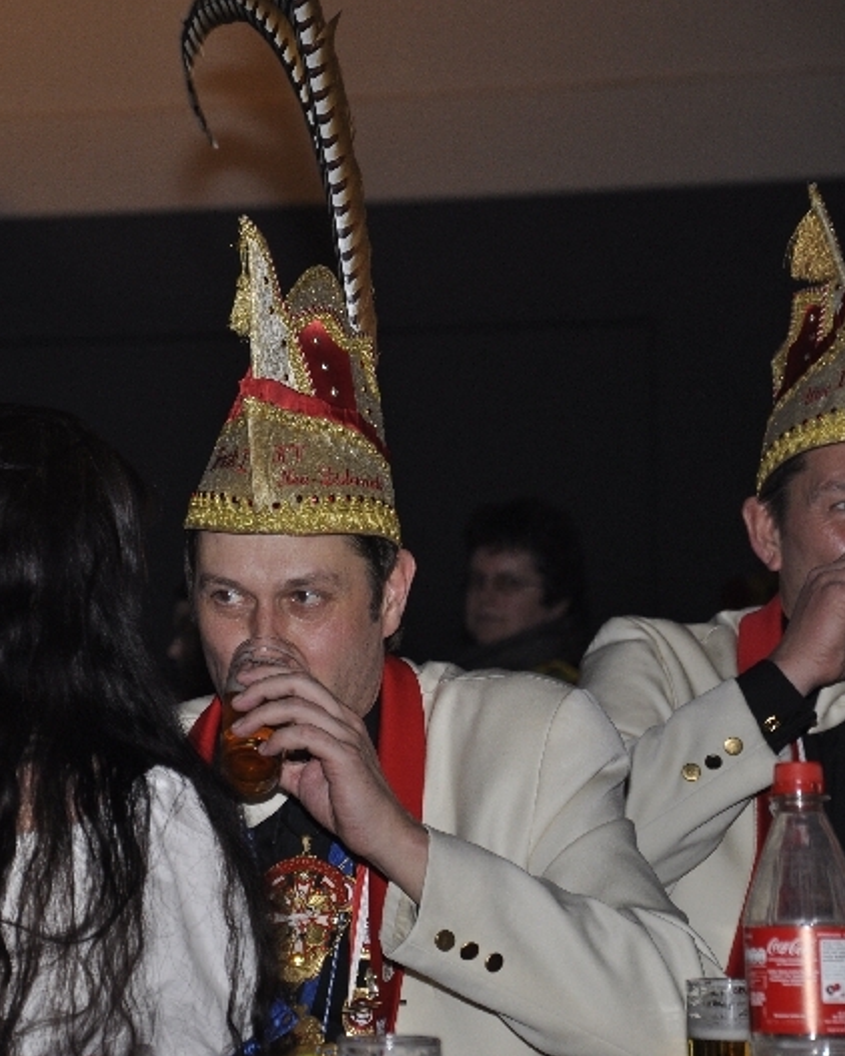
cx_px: 132
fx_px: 5999
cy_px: 528
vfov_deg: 10.1
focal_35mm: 192
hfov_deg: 8.0
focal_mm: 90
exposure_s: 1/60
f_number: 5.6
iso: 400
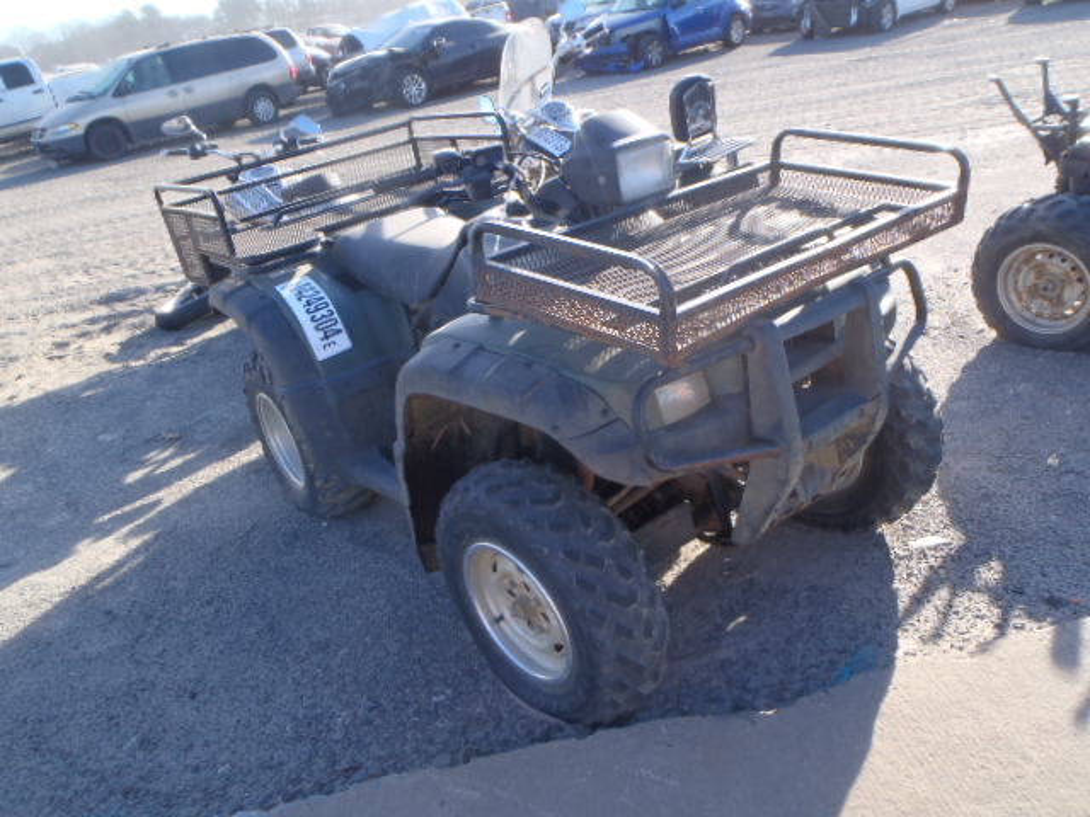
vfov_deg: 49.7
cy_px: 408
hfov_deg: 63.4
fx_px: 882
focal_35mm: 28
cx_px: 545
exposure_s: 1/160
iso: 80
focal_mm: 5
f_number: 4.5
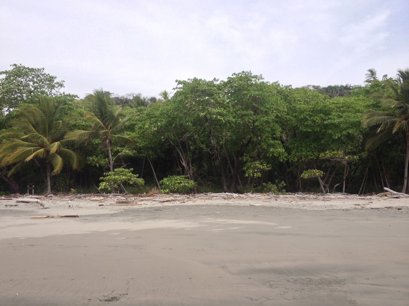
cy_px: 153
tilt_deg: +4.9
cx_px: 204
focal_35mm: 35
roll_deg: +0.8
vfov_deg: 40.7
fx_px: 414
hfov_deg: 52.6
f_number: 2.4
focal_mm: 4.28
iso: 50
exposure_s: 1/1493
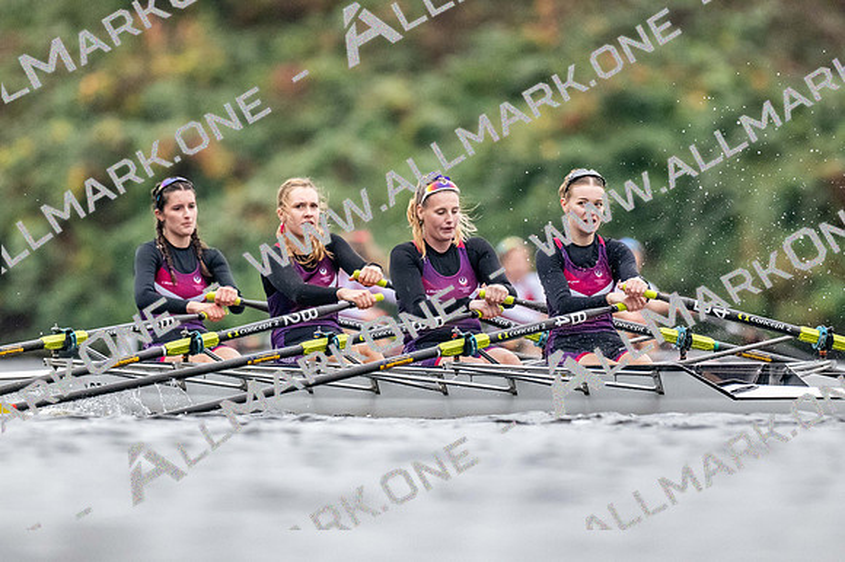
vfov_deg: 1.5
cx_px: 422
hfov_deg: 2.3
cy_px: 281
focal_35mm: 900
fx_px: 21112
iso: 3600
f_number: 4
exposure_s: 1/2500
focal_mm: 600
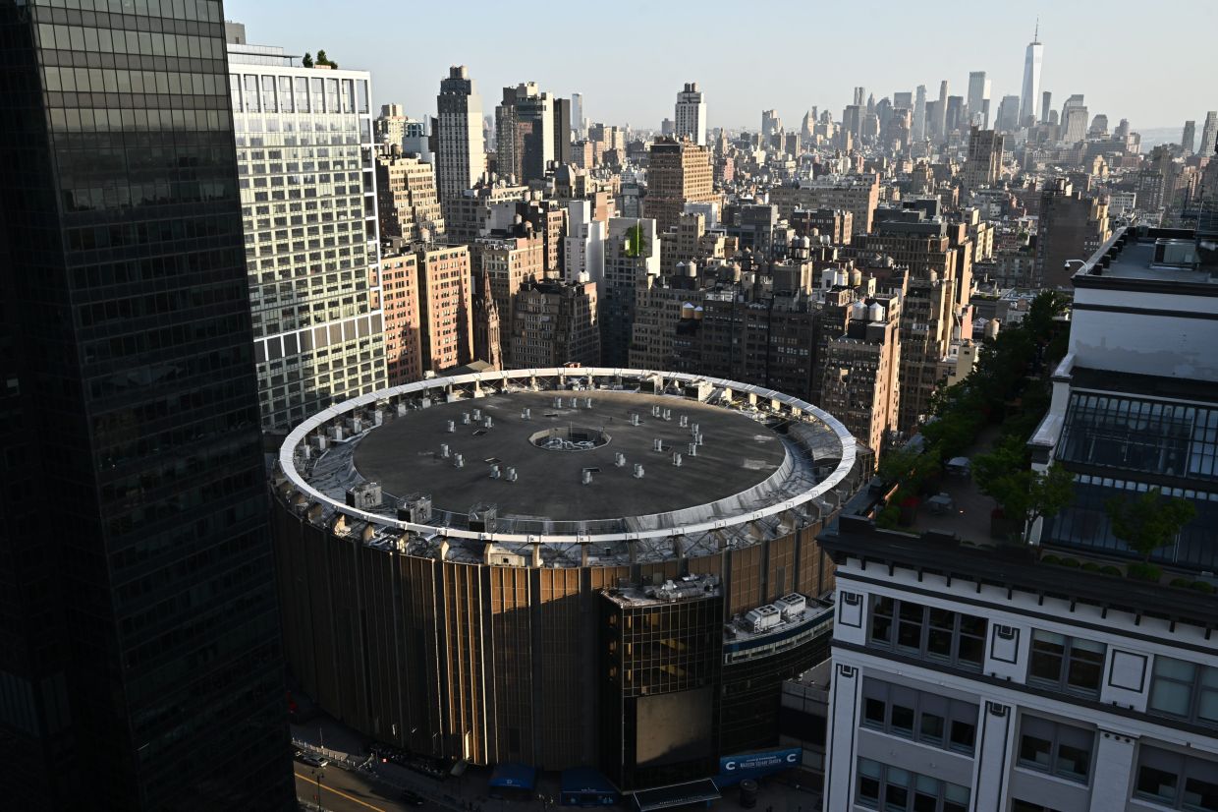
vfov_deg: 43.6
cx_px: 609
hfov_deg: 61.9
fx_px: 1015
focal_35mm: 30
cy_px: 406
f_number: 8
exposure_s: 1/200
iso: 100
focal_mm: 30
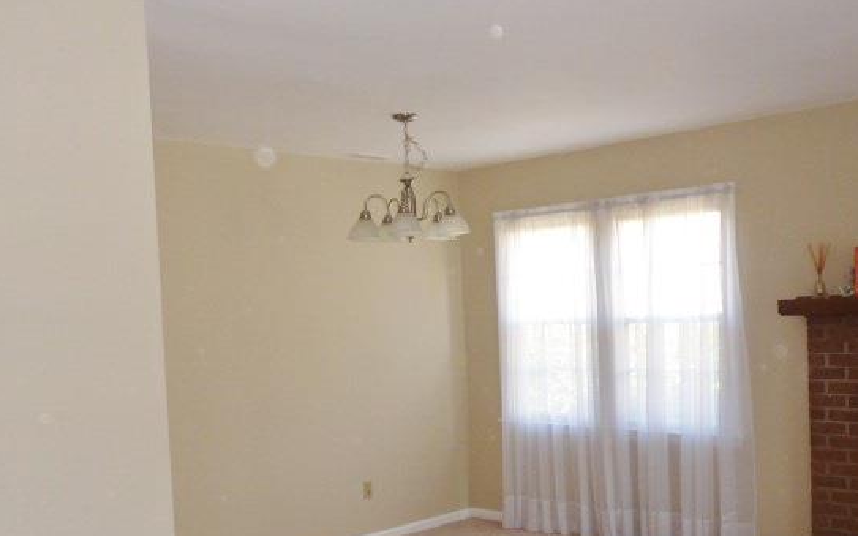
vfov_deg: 31.8
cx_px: 472
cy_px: 349
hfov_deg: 49.2
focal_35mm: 40
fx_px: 935
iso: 100
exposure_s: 1/30
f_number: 3.3
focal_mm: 4.1
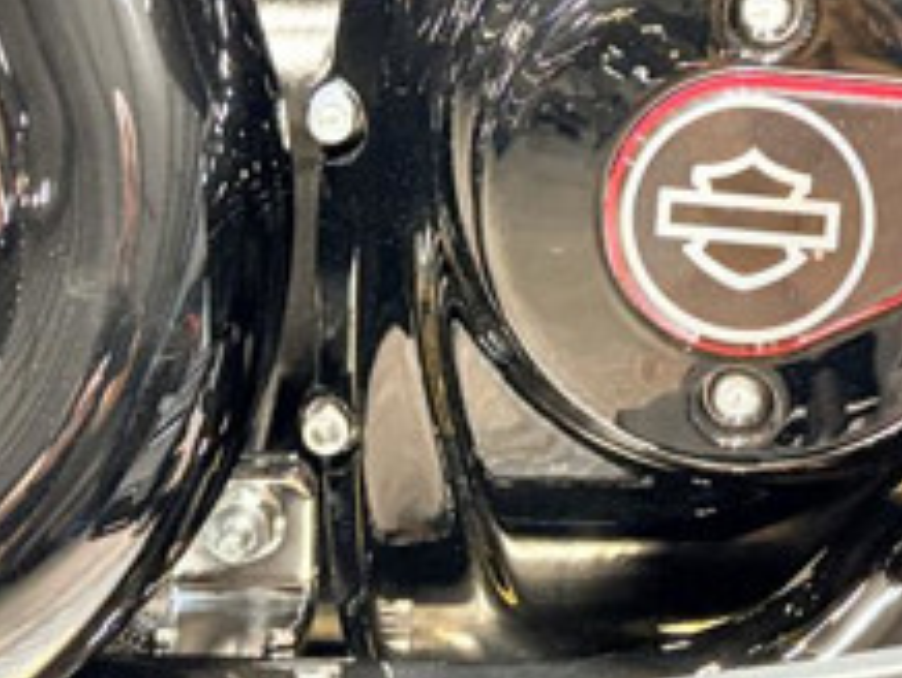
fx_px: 3313
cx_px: 1032
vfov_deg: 11.0
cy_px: -513
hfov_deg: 15.1
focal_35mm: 127
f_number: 1.6
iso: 320
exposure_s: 1/60
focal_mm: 5.96
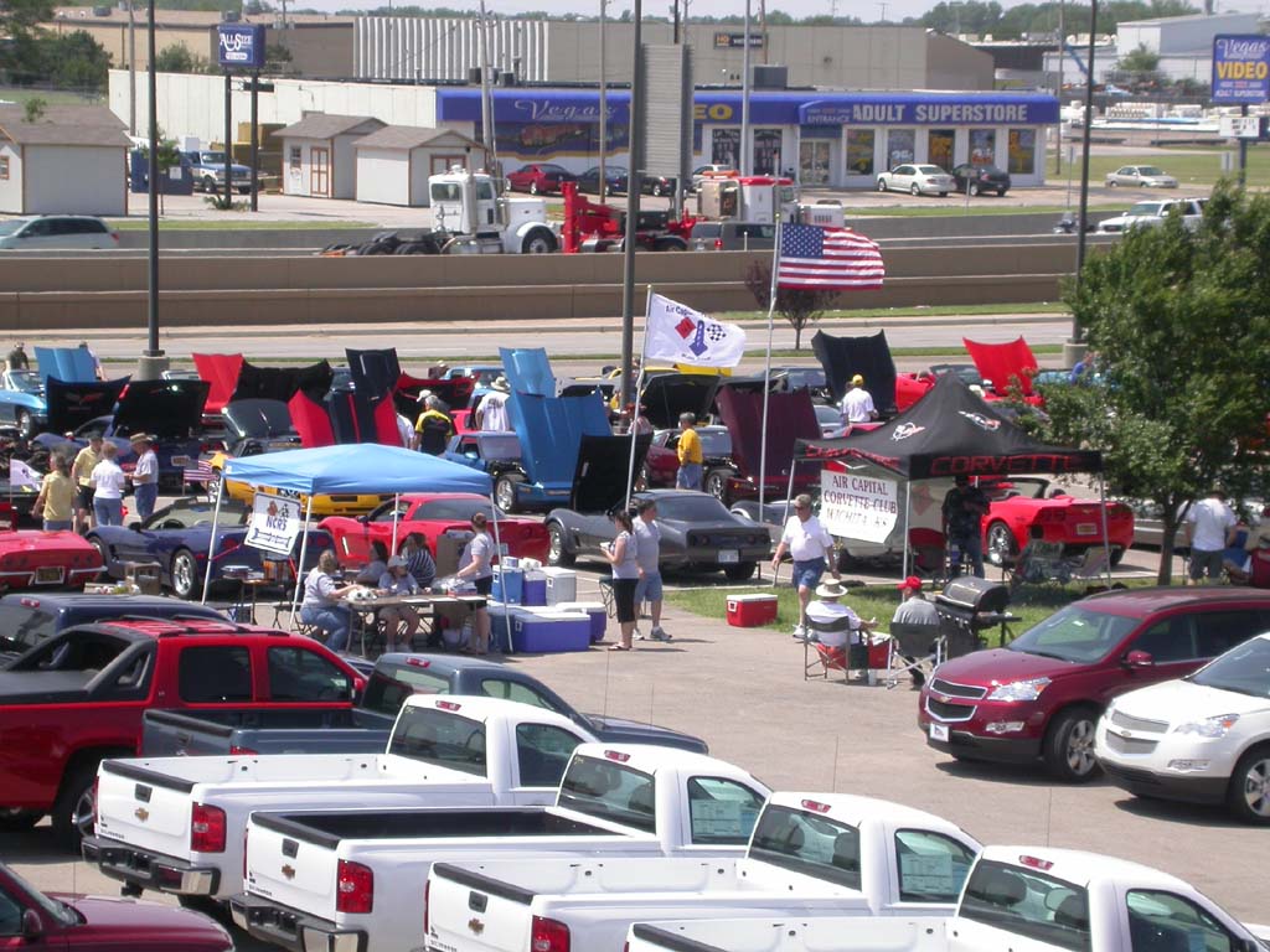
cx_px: 635
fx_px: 5650
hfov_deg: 12.8
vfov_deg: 9.6
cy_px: 476
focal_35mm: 154
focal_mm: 32
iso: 100
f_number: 7.3
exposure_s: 1/282
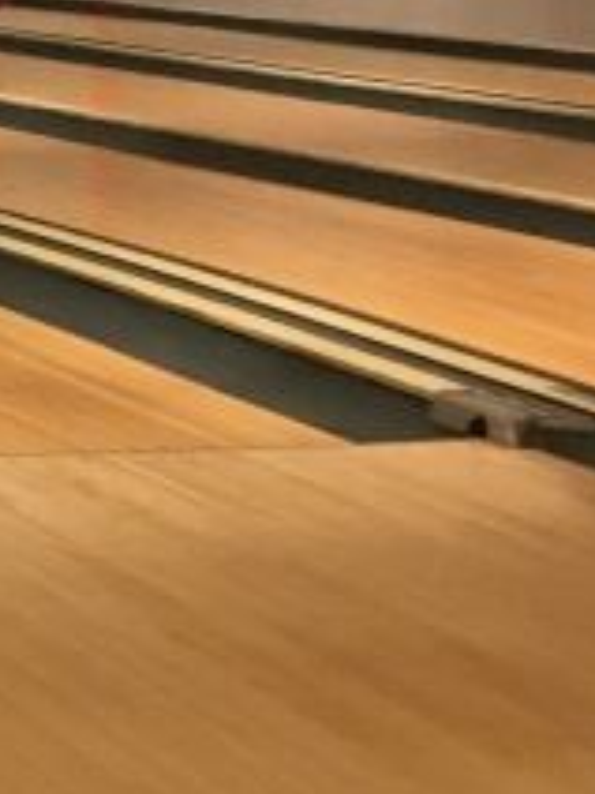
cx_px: -1153
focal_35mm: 140
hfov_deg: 8.8
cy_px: 176
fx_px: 3209
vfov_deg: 14.0
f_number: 2.2
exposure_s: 1/30
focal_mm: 4.15
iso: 125
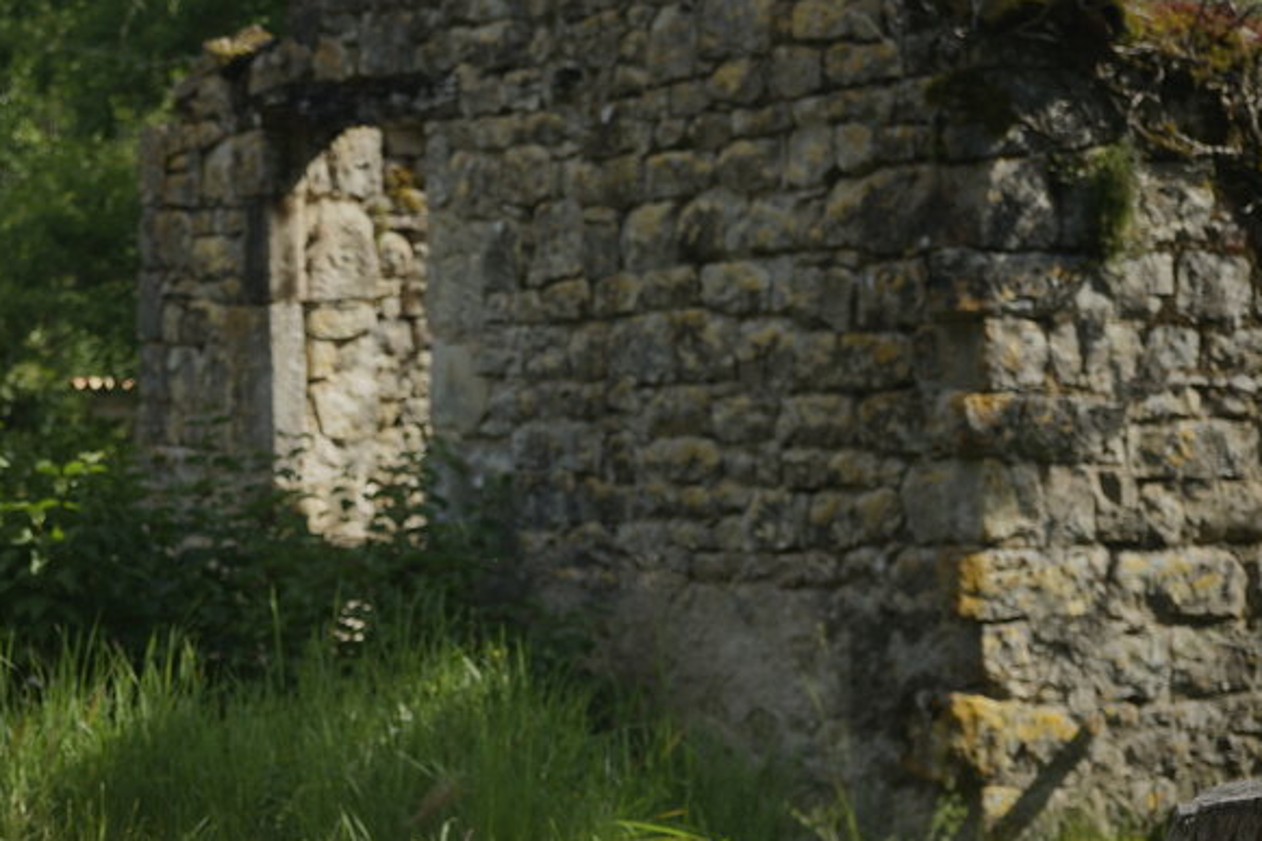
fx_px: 4415
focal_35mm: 126
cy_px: 641
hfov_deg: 15.9
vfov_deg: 10.8
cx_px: -24
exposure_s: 1/500
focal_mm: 61
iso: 50
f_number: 5.6
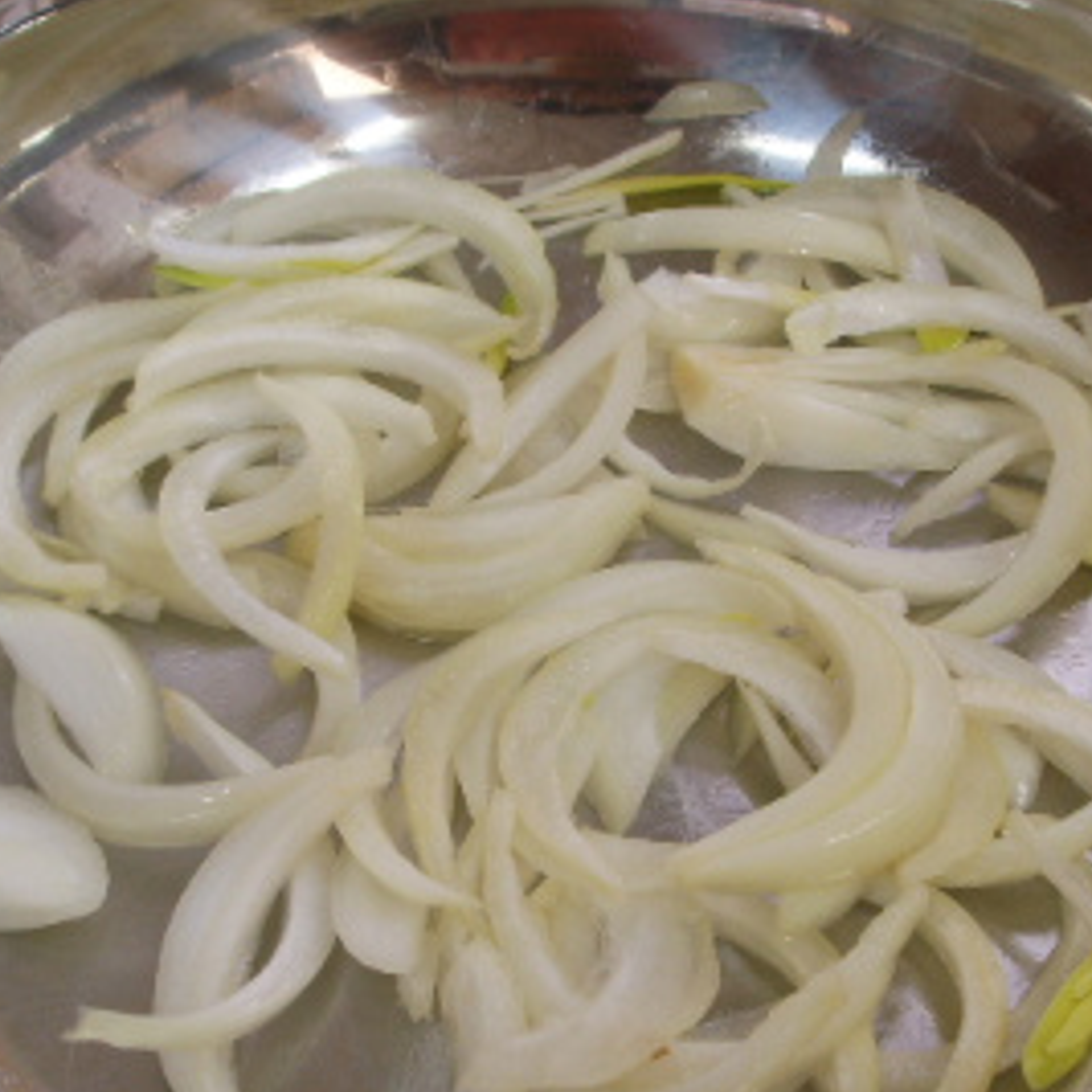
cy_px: 630
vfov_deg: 27.7
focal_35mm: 62
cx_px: 524
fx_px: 2213
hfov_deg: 27.7
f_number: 3.5
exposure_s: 1/45
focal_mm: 6.6
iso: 100
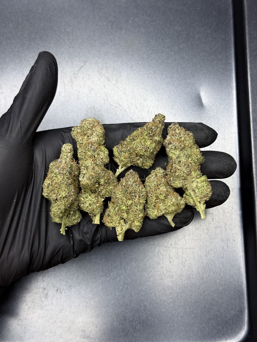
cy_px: 171
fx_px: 475
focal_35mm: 48
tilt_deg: -80.9
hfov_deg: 30.3
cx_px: 128
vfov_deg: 39.7
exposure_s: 1/50
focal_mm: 6.76
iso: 160
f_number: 1.78
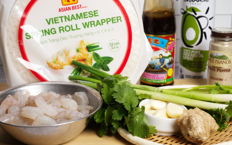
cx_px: 116
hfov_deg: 29.0
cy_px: 76
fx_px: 449
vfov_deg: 18.4
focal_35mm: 71
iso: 100
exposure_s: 1/40
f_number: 11
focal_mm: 69
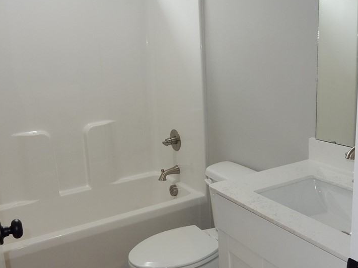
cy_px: 131
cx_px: 186
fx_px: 372
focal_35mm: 36
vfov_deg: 39.6
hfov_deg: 51.3
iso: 140
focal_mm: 4.5
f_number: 3.7
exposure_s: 1/30
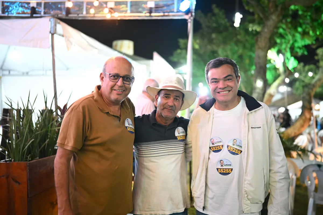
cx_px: 162
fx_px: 314
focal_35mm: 35
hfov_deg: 54.4
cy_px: 108
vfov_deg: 37.9
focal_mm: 35
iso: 3200
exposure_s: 1/125
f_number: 1.4
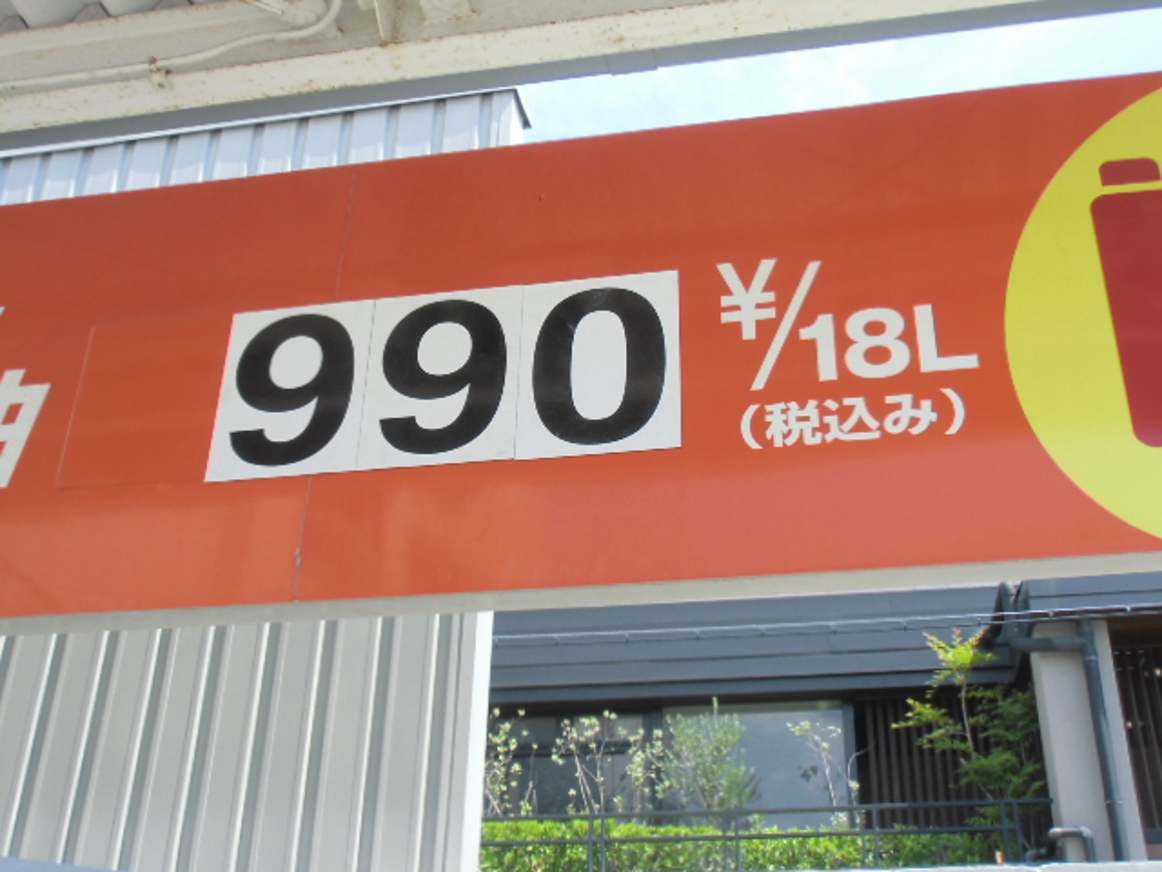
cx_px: 581
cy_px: 436
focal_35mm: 40
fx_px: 1343
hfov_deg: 46.8
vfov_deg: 36.0
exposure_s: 1/160
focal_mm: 7.15
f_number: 4
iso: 64
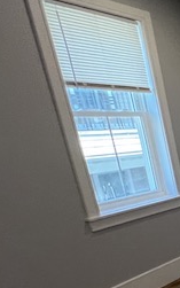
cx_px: 433
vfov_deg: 43.3
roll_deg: -2.4
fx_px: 345
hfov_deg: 15.2
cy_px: 228
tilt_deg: -13.9
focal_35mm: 44
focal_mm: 1.57
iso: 160
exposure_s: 1/120
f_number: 1.8
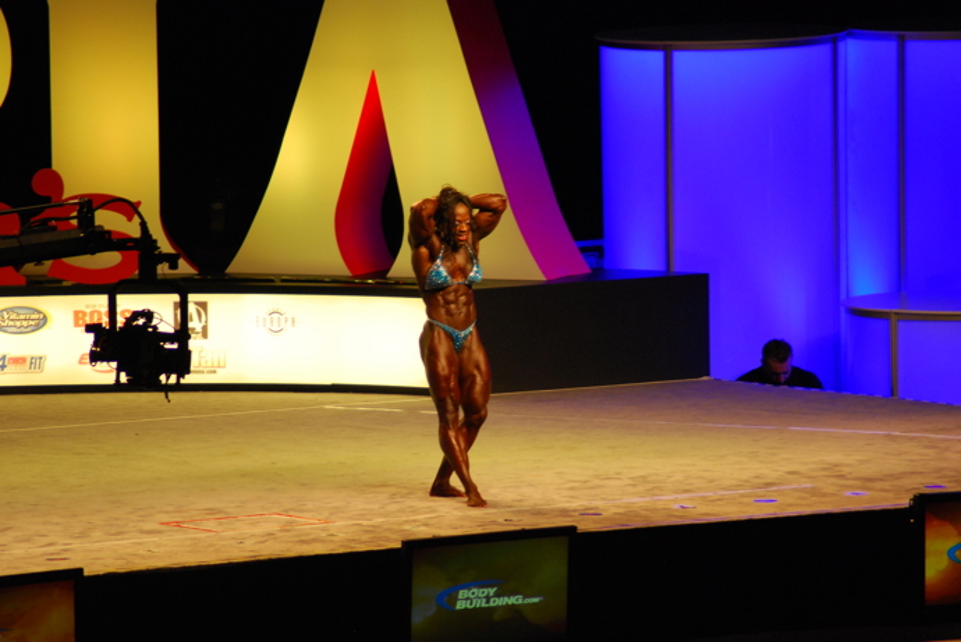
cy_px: 321
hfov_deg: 4.6
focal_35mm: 450
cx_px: 480
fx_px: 12020
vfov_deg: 3.1
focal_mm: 300
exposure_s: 1/160
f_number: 5.6
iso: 800
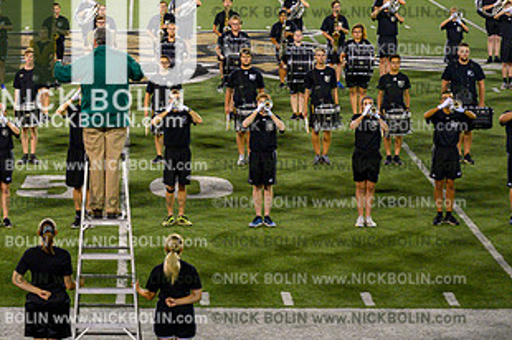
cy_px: 50
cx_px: 79
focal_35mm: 131
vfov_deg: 10.4
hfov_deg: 15.5
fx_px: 1861
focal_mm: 70
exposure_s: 1/1000
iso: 4000
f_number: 4
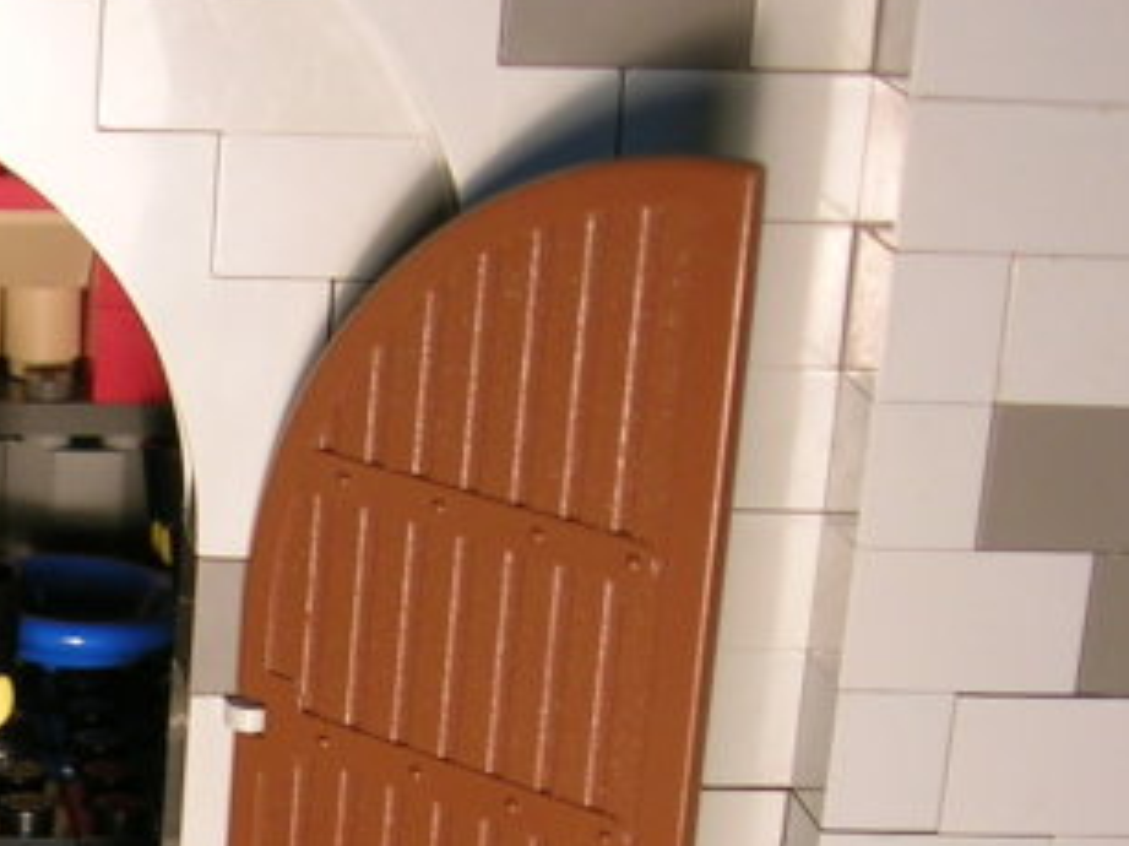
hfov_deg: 15.1
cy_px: 964
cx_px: -327
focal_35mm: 125
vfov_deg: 11.6
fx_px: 4075
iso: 50
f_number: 3.1
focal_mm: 7.3
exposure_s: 1/22.2
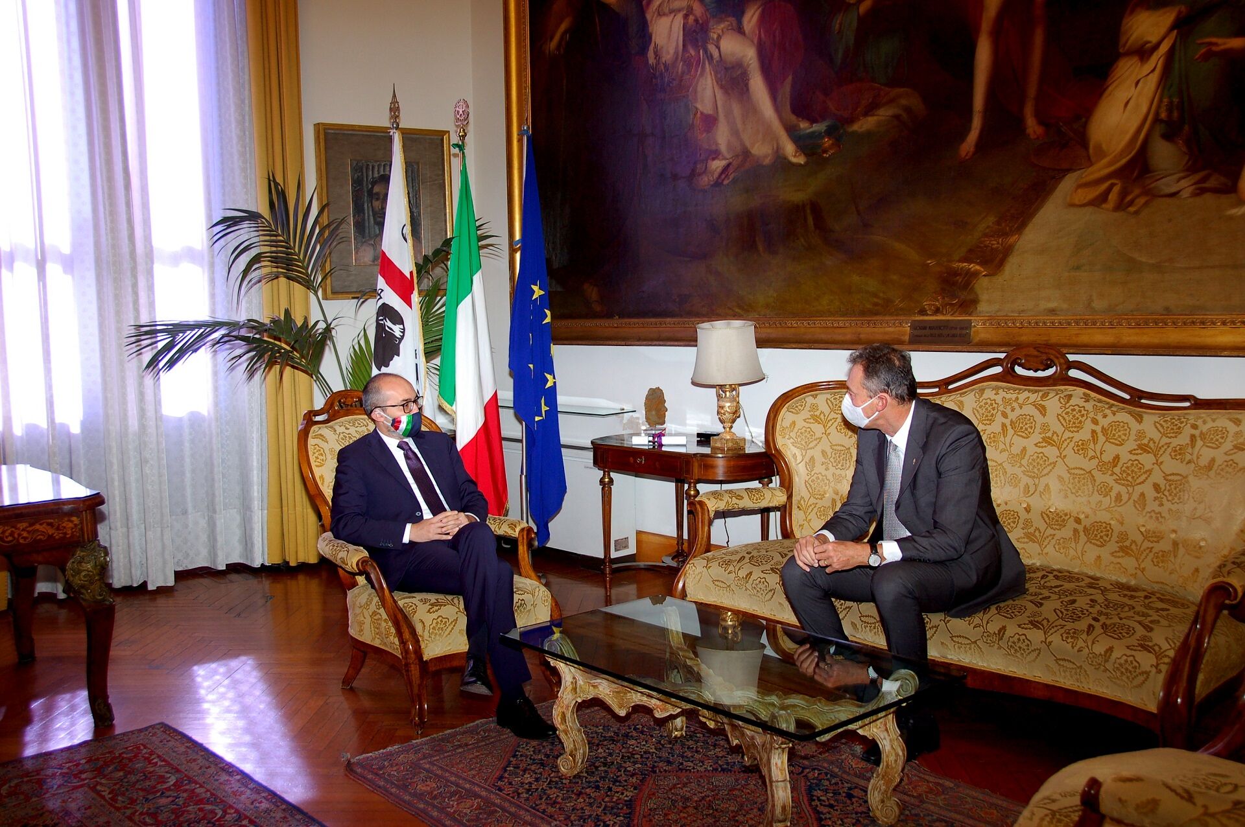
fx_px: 1140
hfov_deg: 57.3
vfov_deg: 39.9
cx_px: 622
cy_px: 414
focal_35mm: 33
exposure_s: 1/60
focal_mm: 22
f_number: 4
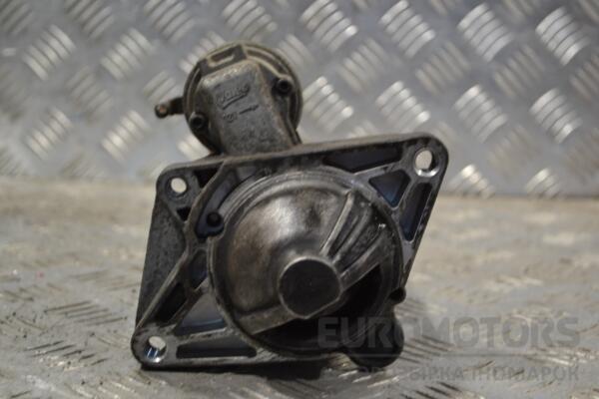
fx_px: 1098
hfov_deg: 30.5
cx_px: 300
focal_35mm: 66
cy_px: 200
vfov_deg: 20.6
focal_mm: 44
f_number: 5.3
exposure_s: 1/30
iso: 220
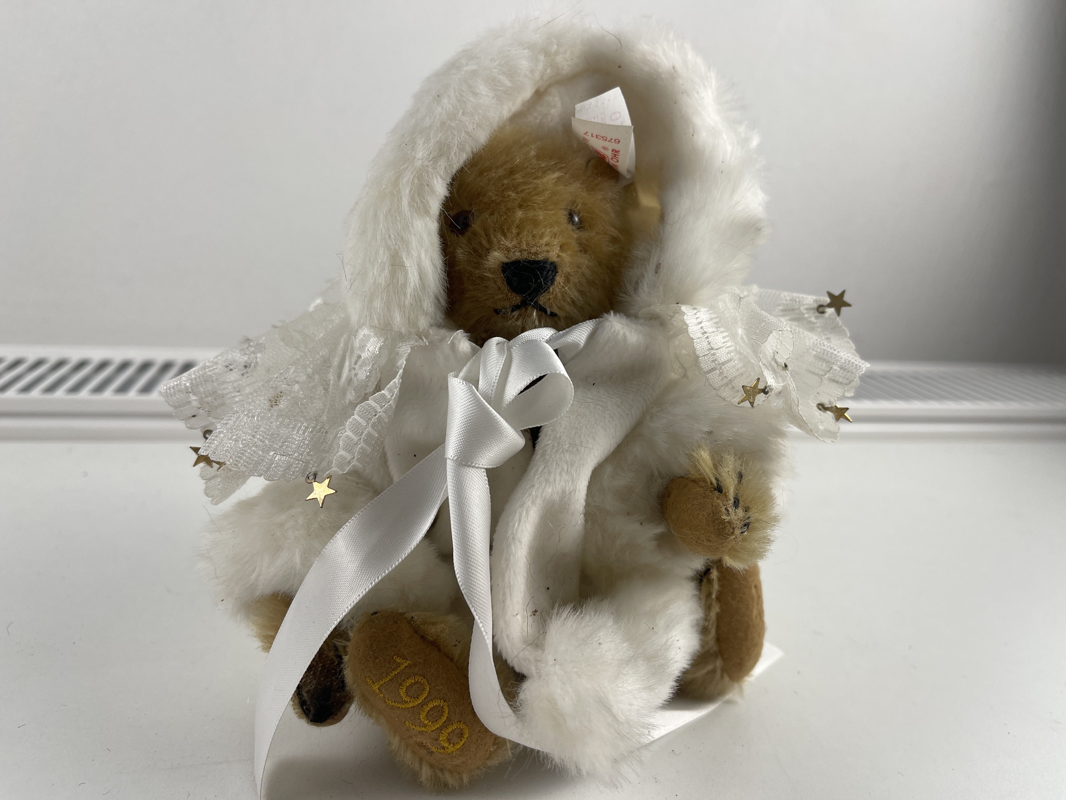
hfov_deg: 69.4
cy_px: 400
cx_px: 533
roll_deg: -4.2
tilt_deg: -17.9
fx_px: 770
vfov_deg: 54.9
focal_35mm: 25
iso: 32
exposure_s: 1/272
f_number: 1.6
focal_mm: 5.1
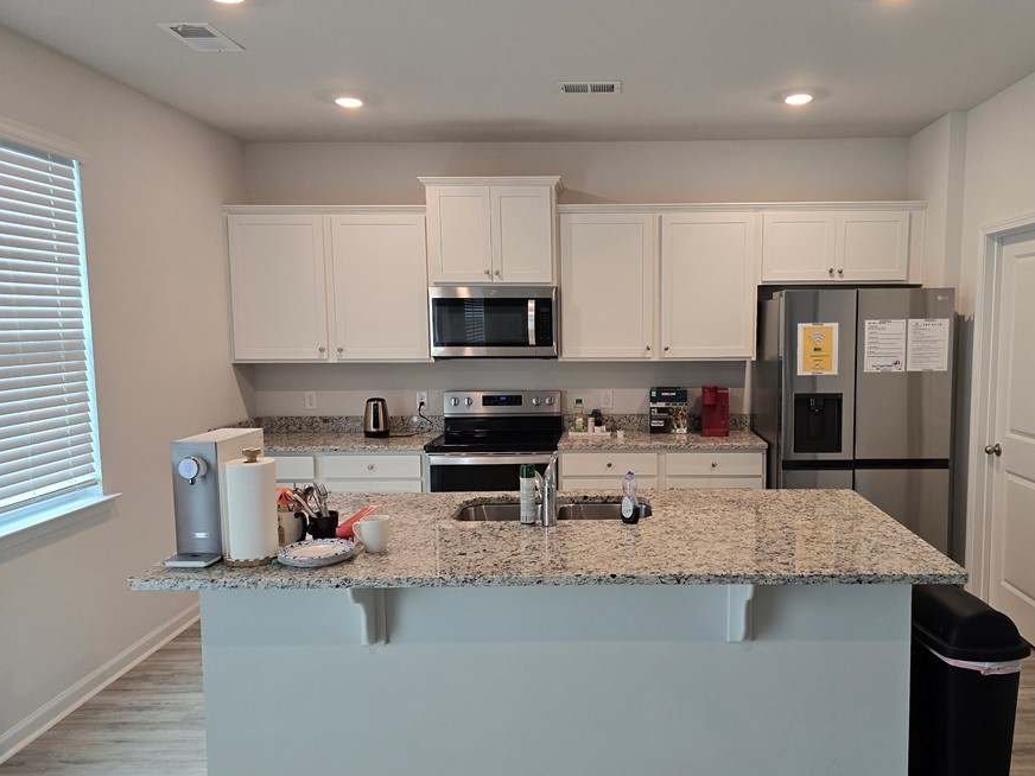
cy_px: 407
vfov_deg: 51.3
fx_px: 807
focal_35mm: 27
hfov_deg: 65.0
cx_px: 597
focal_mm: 6.3
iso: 200
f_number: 1.7
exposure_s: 1/120
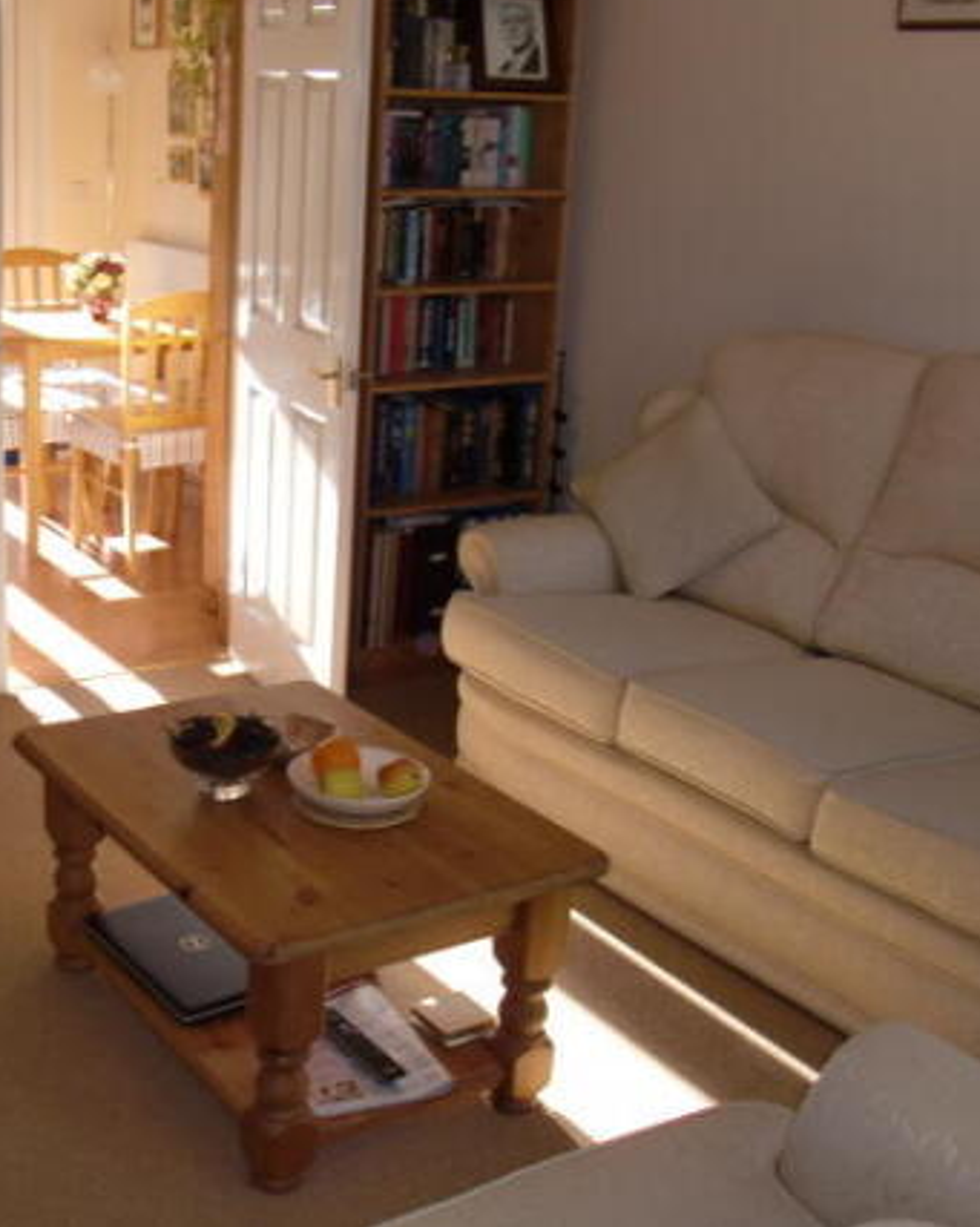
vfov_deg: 38.8
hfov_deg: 30.8
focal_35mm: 48
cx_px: 231
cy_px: 605
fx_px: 1742
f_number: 2.8
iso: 64
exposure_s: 1/100
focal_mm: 6.3
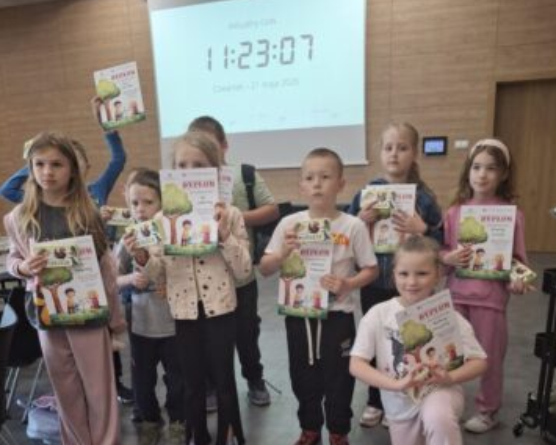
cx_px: 280
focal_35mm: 33
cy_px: 345
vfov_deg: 42.9
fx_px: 543
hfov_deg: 54.2
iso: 100
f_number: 1.8
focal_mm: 4.69
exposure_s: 1/100
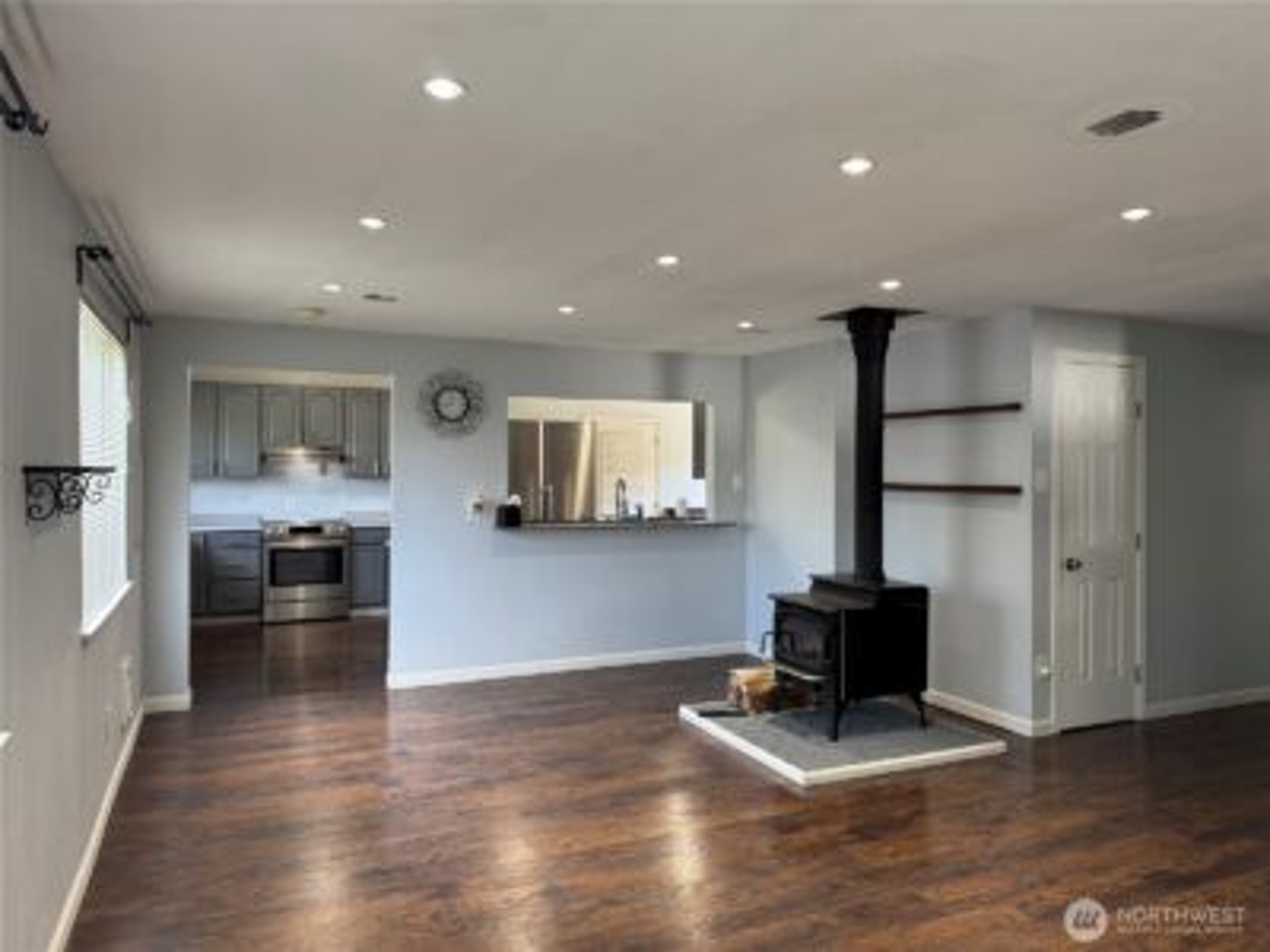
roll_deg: +0.1
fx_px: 881
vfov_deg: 56.8
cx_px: 635
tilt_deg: -0.7
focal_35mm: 24
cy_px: 476
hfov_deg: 71.6
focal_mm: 6.76
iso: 125
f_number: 1.78
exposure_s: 1/60
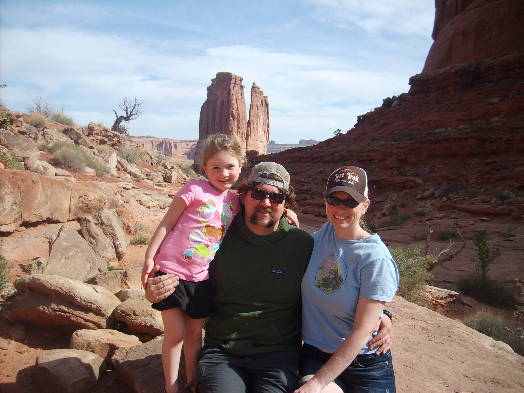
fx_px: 530
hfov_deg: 52.6
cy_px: 196
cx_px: 262
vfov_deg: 40.7
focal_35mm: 35
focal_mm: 5.8
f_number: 7.1
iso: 50
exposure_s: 1/180
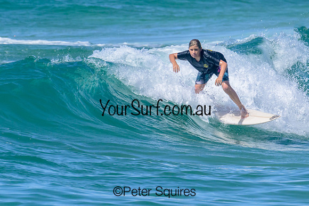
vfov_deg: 1.3
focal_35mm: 1087
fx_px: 9330
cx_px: 187
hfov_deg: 1.9
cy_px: 83
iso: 1600
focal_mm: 800
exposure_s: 1/2000
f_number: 16
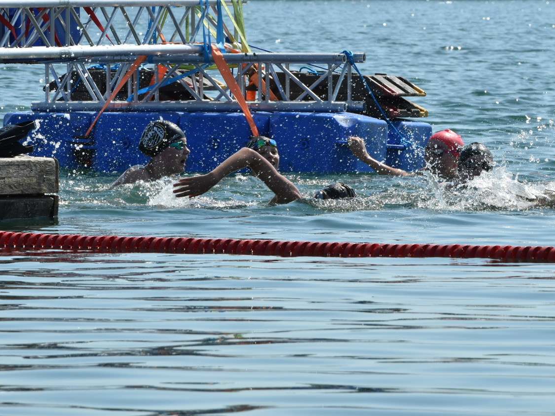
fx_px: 6684
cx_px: 368
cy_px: 156
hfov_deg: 4.8
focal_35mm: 417
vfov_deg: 3.6
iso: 400
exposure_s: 1/500
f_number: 13
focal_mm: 200
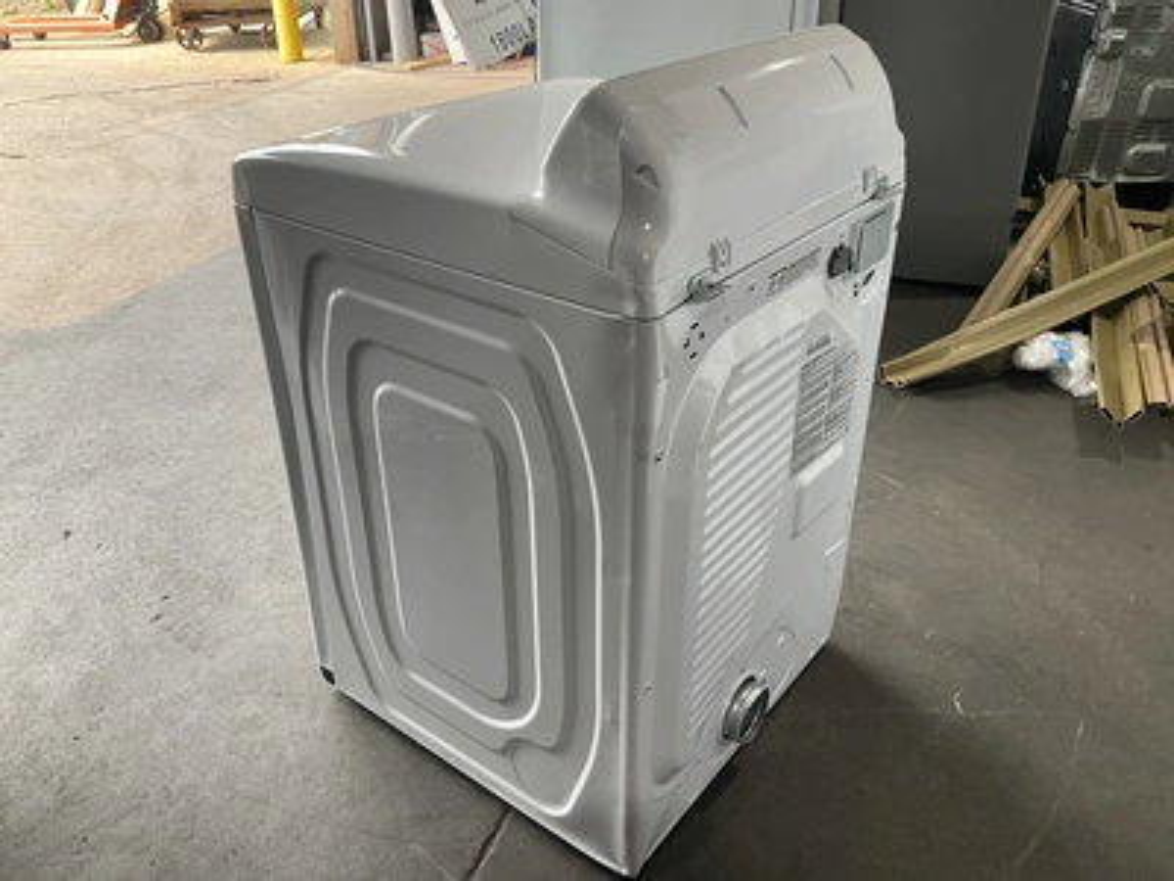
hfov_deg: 61.7
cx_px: 587
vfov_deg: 48.2
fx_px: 984
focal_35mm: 29
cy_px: 440
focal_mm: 3
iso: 25
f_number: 1.8
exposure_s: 1/122
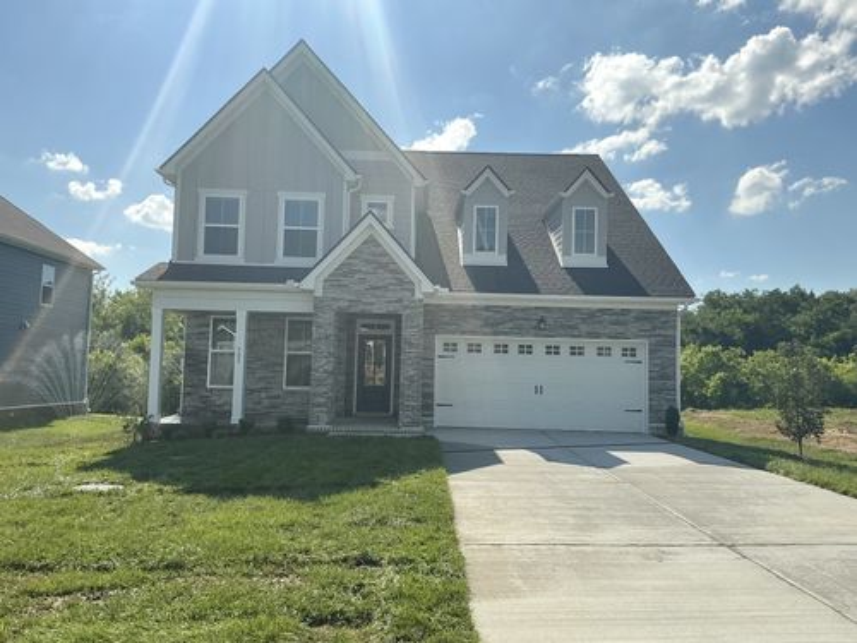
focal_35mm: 29
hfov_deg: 61.7
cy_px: 322
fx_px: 718
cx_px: 428
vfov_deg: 48.2
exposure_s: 1/3788
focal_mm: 3
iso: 25
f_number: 1.8
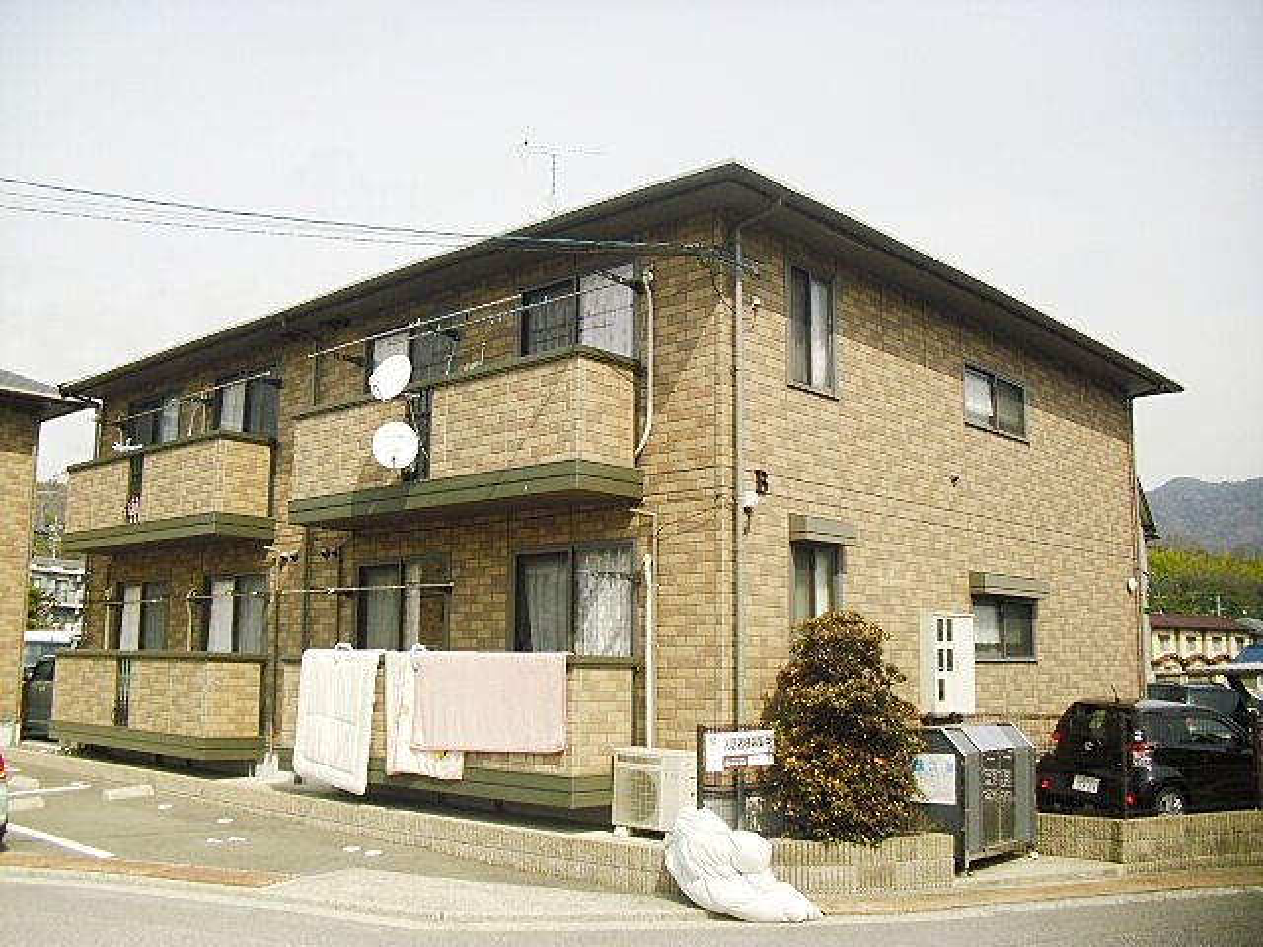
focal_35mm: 36
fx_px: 1313
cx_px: 632
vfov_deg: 39.7
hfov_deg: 51.4
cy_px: 474
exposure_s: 1/1250
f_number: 3.1
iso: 100
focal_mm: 6.3
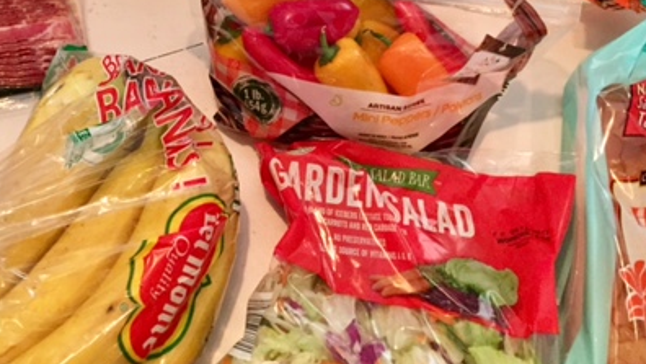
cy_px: -21
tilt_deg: -57.5
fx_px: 874
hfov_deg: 40.4
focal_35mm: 51
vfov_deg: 22.4
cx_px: 261
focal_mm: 4.15
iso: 250
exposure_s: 1/15
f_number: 2.2
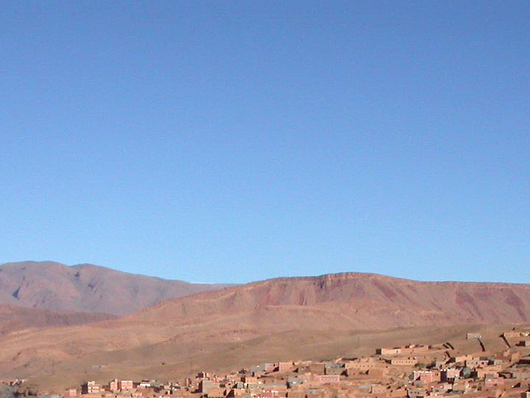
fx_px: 1700
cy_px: 435
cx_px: 165
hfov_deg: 17.7
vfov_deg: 13.1
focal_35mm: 111
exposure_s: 1/635
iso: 100
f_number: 7.3
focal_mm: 10.4
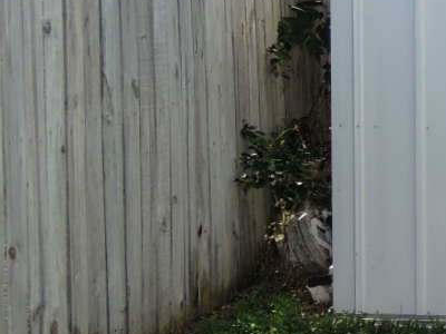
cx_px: 891
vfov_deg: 11.2
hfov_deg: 13.0
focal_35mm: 132
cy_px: 154
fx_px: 1701
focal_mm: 5.8
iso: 100
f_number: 3.2
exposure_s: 1/400
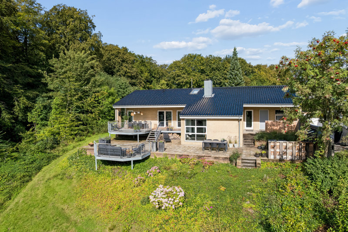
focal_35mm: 22
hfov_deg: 78.6
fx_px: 213
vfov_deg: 57.2
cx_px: 174
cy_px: 116
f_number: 2.8
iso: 120
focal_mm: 8.4
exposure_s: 1/1600
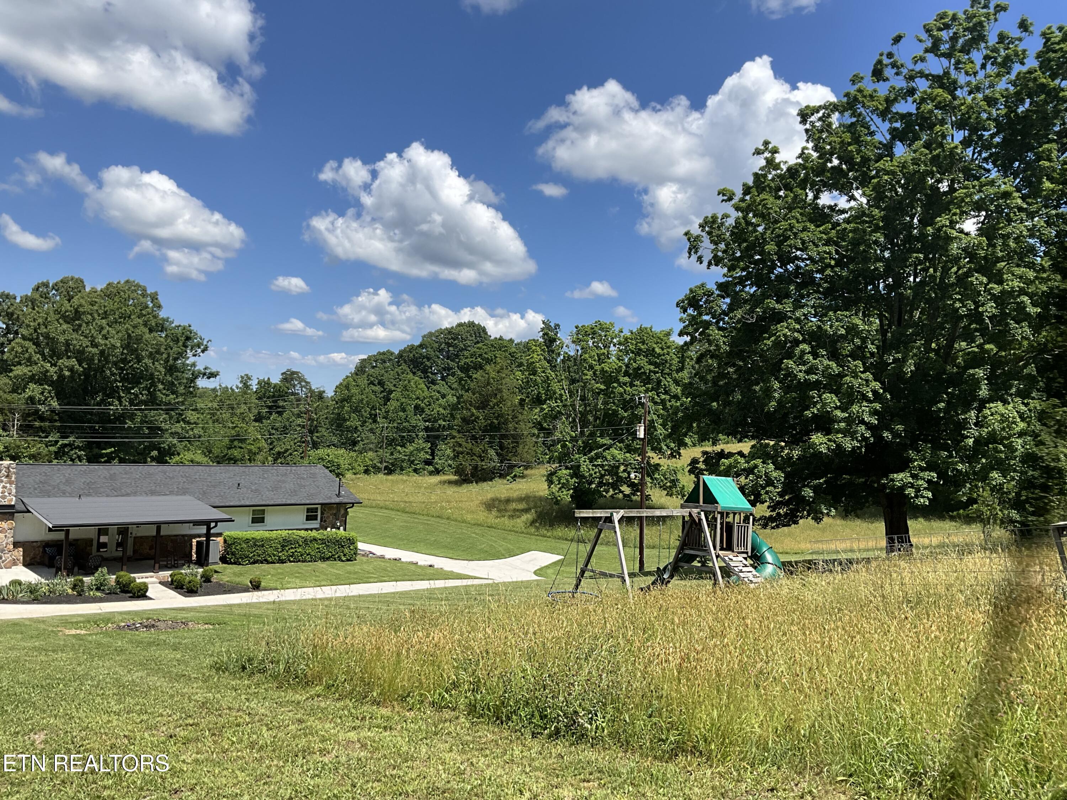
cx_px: 534
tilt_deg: +0.4
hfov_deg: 61.7
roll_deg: -2.3
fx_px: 894
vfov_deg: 48.2
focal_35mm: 29
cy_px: 400
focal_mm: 3
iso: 25
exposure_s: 1/1912
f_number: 1.8
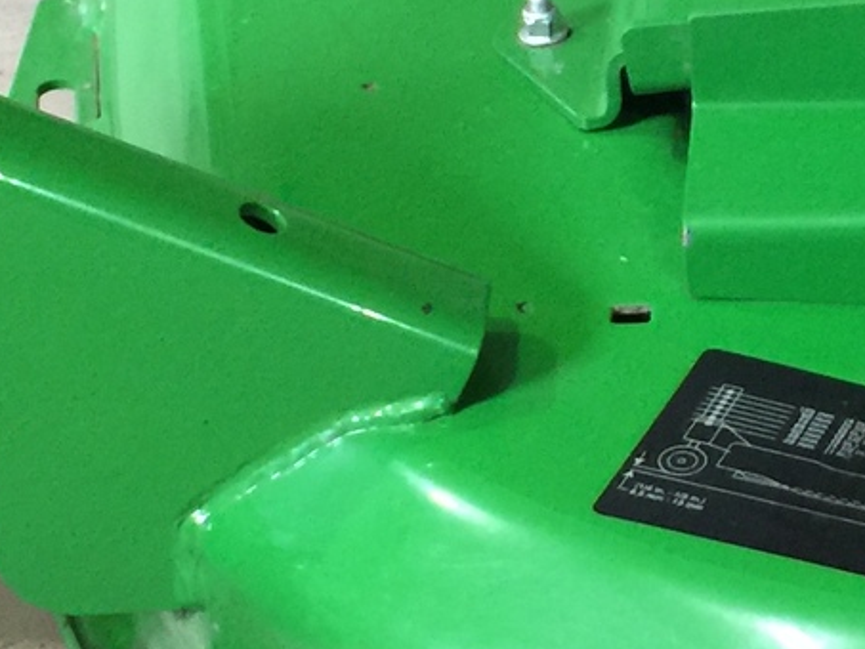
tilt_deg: -30.7
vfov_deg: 11.3
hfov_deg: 14.4
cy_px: 210
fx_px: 3274
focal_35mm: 131
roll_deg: +0.3
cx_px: 1136
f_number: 2.2
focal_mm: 4.15
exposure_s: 1/4
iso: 64
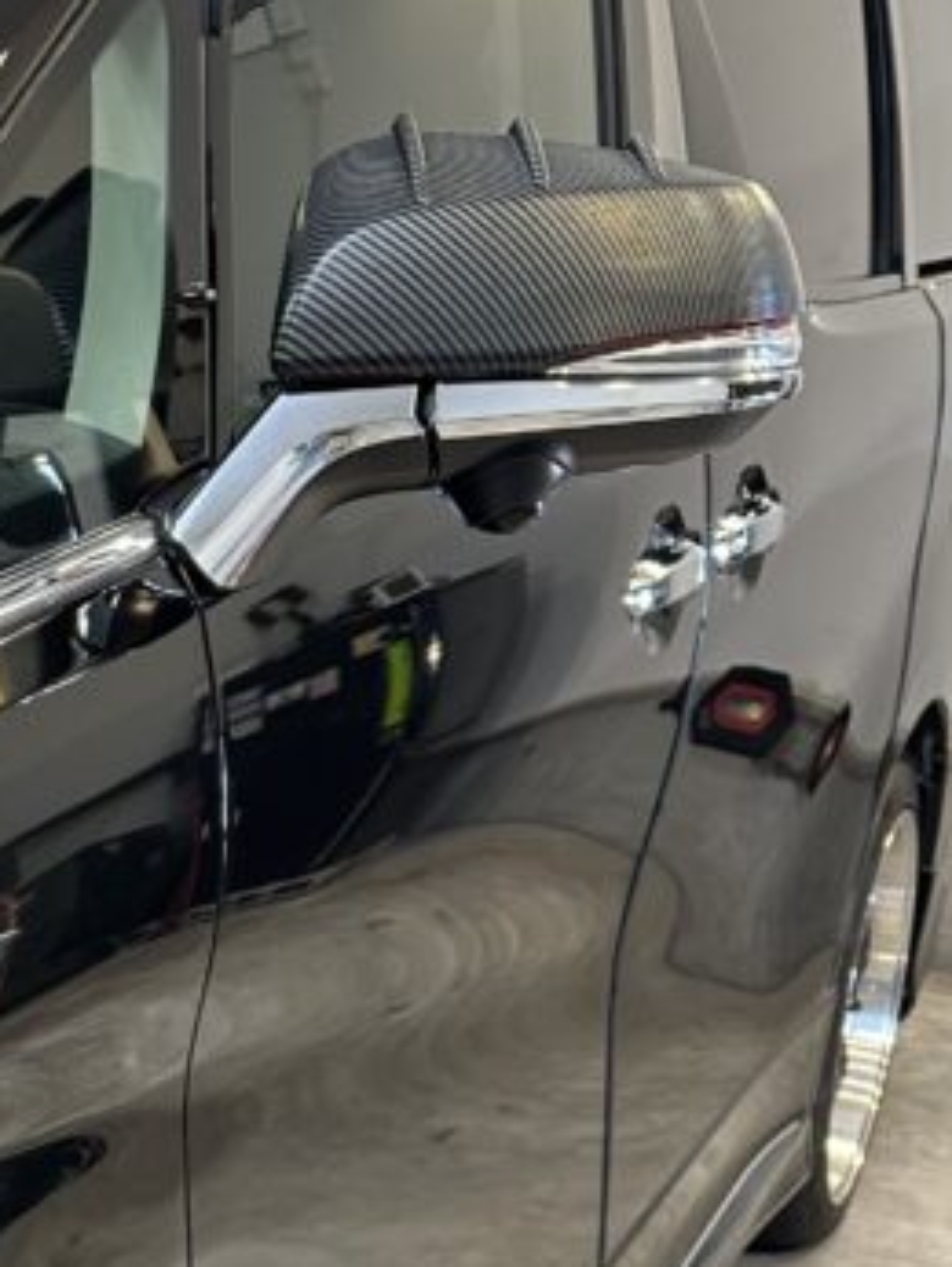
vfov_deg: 26.6
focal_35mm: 71
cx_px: -308
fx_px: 2600
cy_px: 1110
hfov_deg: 19.1
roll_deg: -2.0
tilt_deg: -18.3
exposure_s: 1/100
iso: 200
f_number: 1.78
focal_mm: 6.86
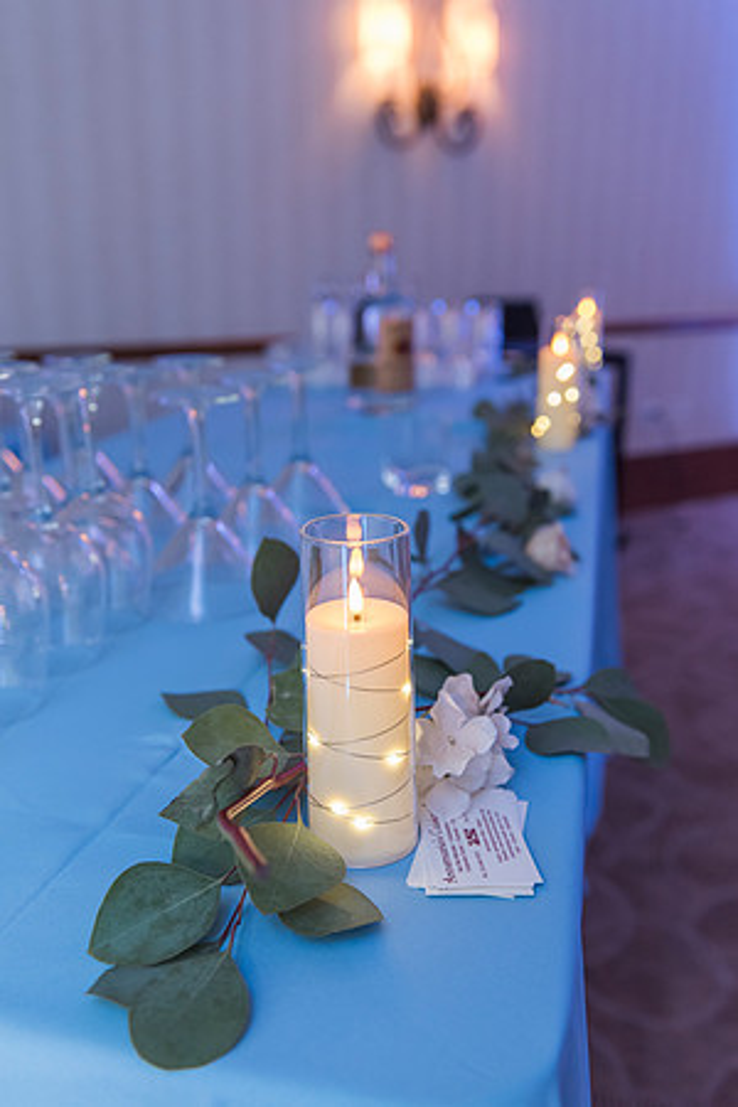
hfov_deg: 38.9
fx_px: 1045
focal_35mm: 34
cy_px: 554
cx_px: 369
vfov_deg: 55.8
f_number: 3.5
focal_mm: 34
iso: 2500
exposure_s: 1/80
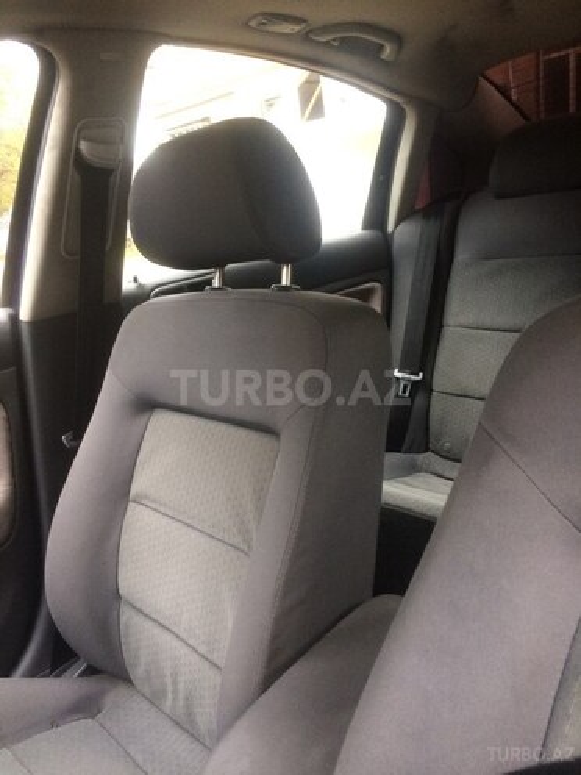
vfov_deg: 61.7
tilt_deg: -17.4
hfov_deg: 48.2
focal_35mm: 29
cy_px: 388
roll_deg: +6.1
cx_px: 290
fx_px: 649
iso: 64
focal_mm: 4.15
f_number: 2.2
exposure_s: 1/33
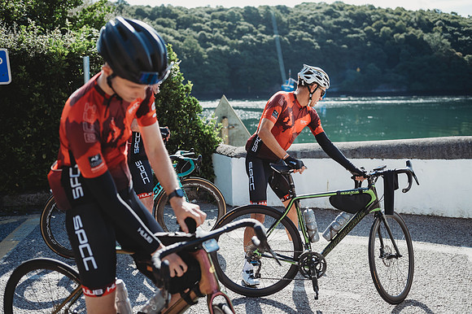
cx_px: 236
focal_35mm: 40
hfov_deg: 48.5
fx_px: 524
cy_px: 157
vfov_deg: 33.4
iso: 100
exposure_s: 1/1000
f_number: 2.5
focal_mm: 40
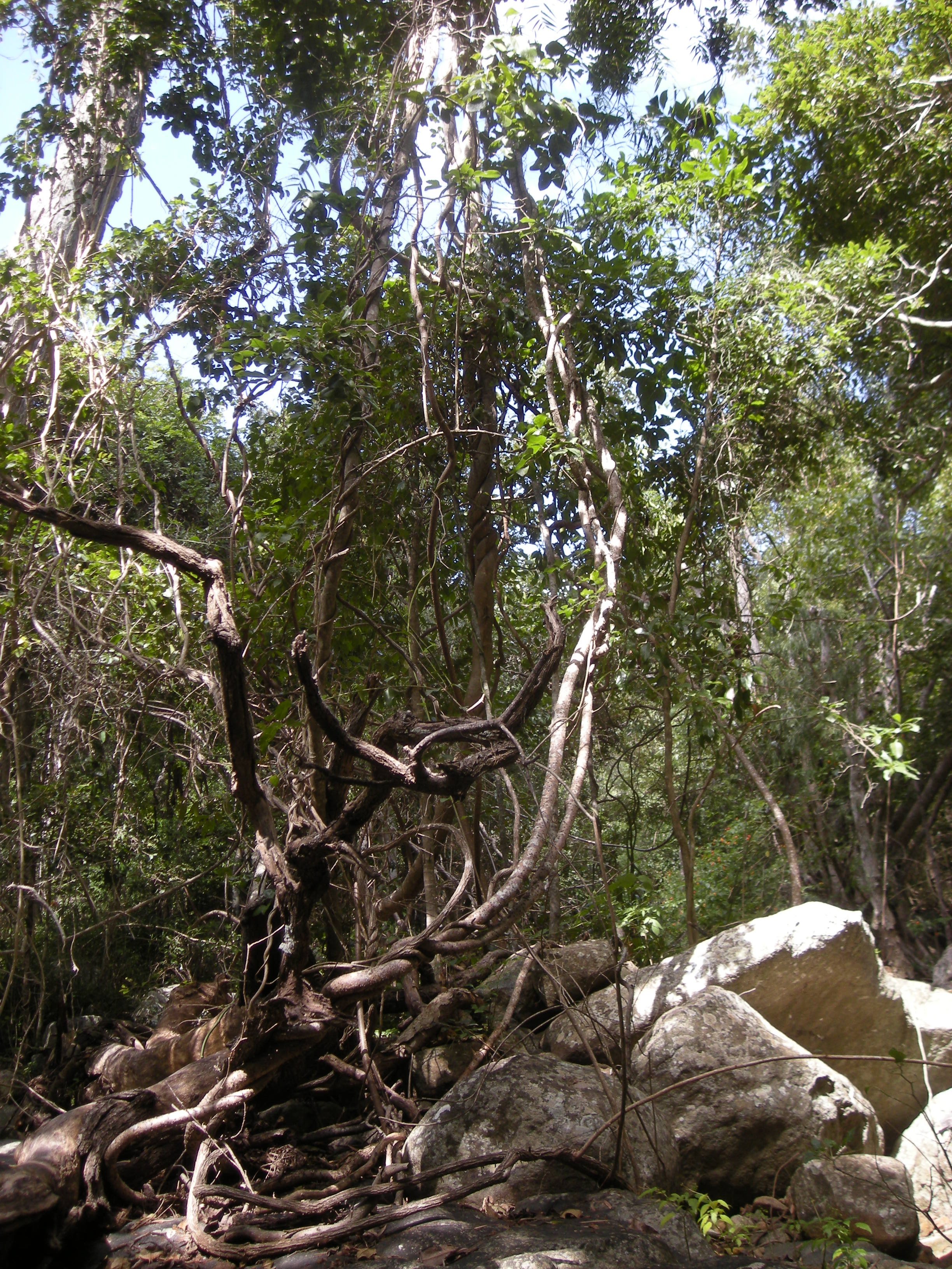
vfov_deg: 52.6
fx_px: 1283
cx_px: 476
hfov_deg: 40.7
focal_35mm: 35
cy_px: 634
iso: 64
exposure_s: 1/112
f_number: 2.8
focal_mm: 5.7
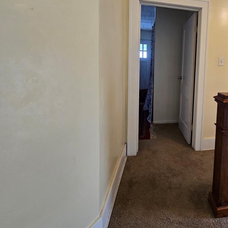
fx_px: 149
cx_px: 188
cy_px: 79
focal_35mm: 20
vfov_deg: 73.0
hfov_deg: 66.5
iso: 160
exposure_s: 1/60
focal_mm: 2.2
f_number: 2.2
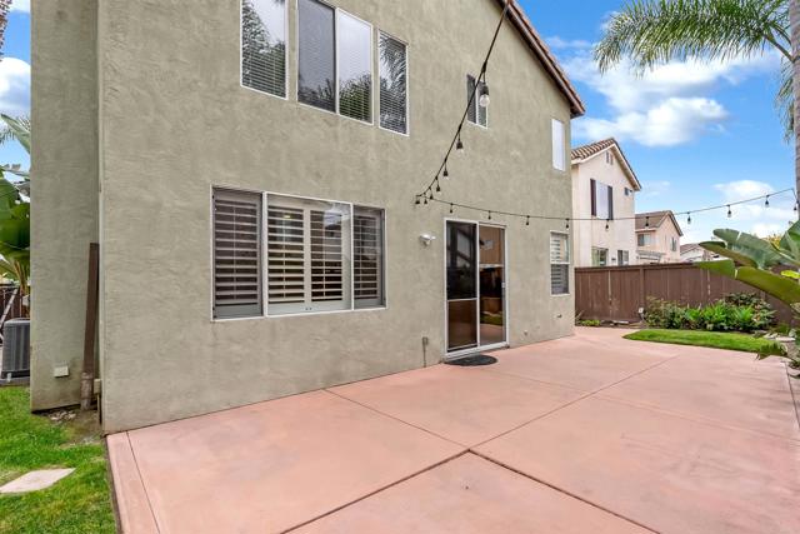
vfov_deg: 73.8
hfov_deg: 96.7
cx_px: 400
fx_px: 356
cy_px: 267
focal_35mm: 16
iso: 250
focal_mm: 16
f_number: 9
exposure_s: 1/200
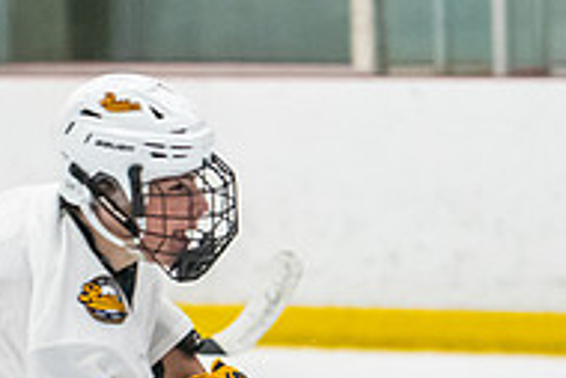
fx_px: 7851
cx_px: 258
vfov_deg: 2.8
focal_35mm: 499
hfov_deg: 4.1
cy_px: 470
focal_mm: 102
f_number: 2.8
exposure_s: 1/800
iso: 3200
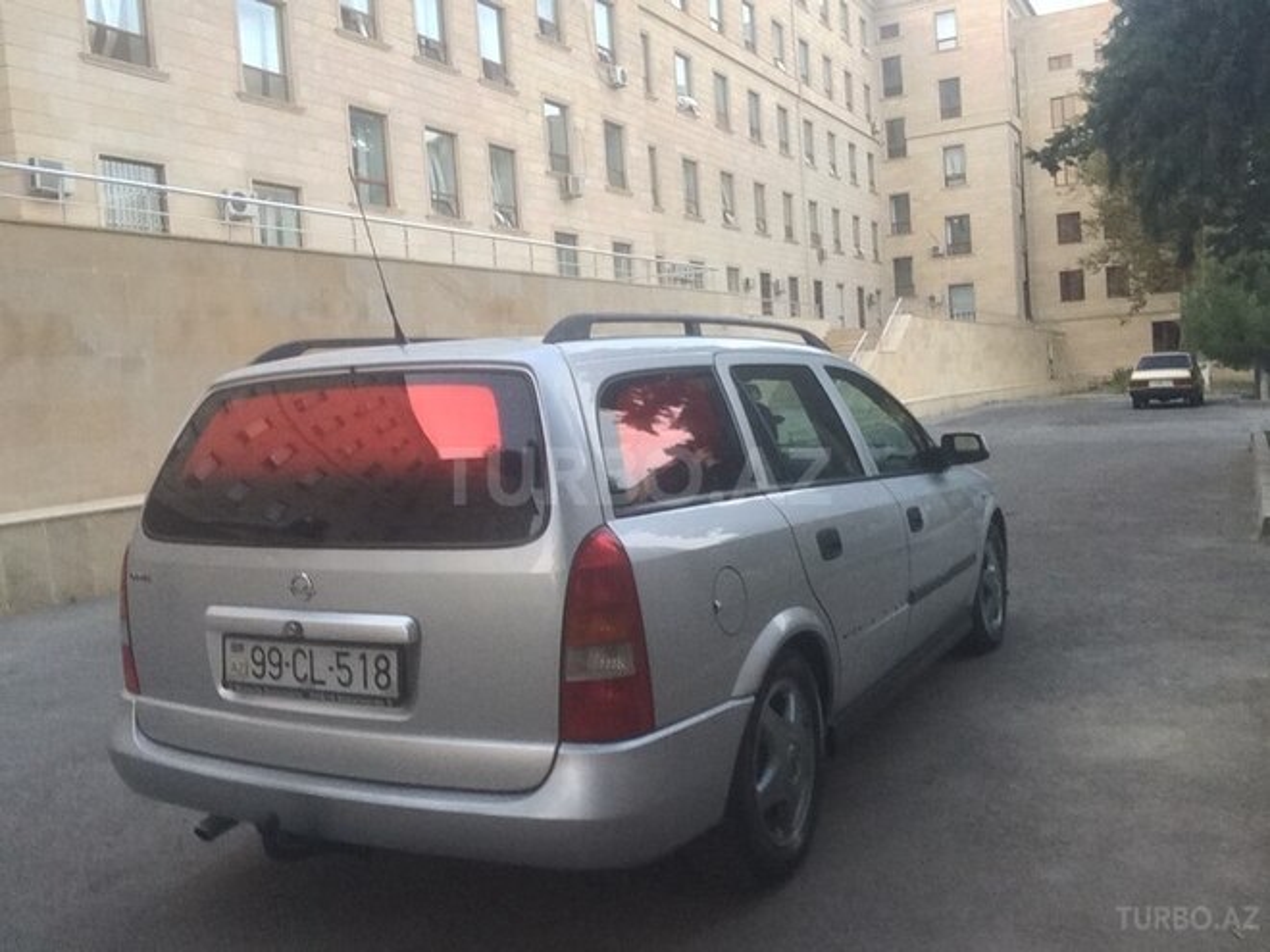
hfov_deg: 58.4
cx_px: 635
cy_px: 476
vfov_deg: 45.4
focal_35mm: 31
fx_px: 1137
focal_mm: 2.15
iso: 125
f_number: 2.4
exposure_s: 1/33
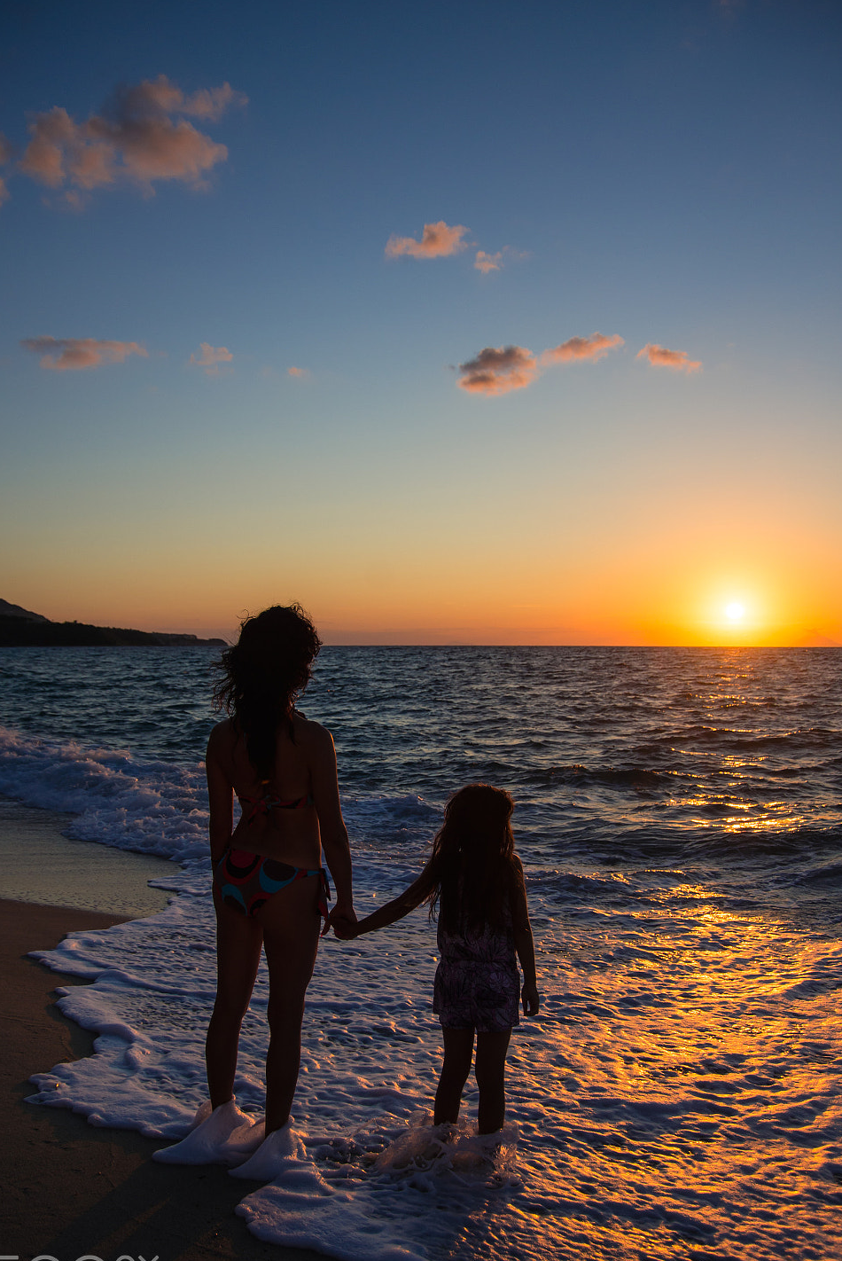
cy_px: 683
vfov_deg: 67.2
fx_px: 946
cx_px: 413
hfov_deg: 48.0
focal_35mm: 27
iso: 100
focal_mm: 24
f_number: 4
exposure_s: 1/2000
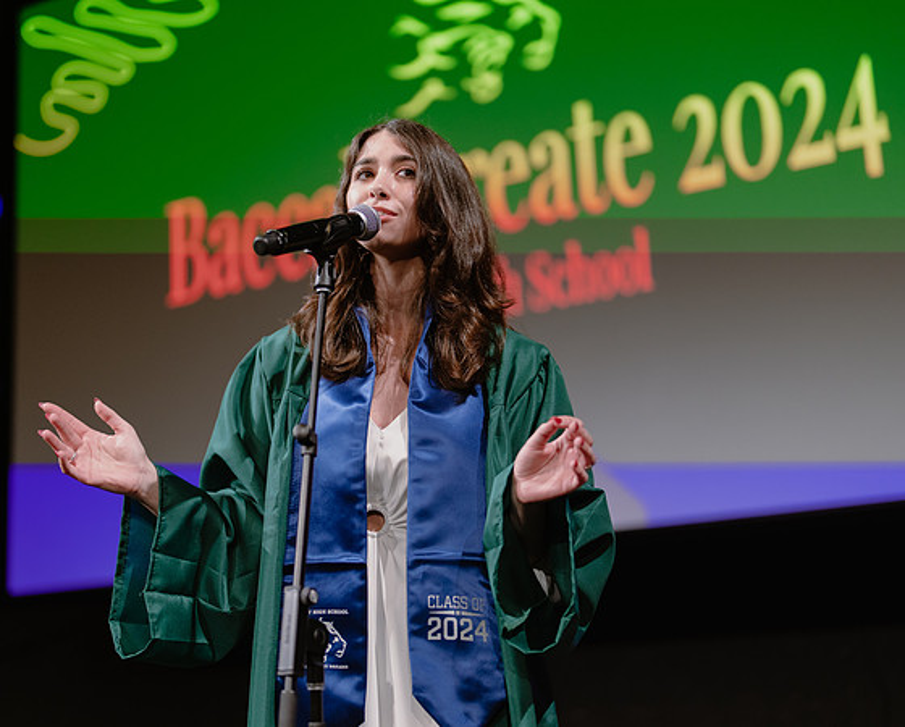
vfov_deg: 26.8
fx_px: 1525
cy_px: 364
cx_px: 452
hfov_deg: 33.1
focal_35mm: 57
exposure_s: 1/320
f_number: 1.2
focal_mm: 50
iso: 800
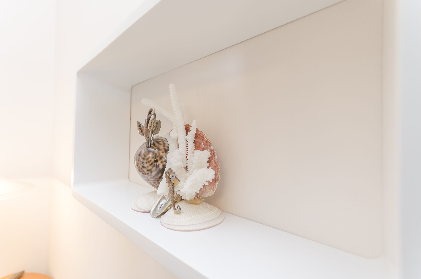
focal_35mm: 15
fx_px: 175
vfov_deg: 77.1
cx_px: 210
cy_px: 140
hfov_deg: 100.5
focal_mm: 10
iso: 400
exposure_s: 1/60
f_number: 4
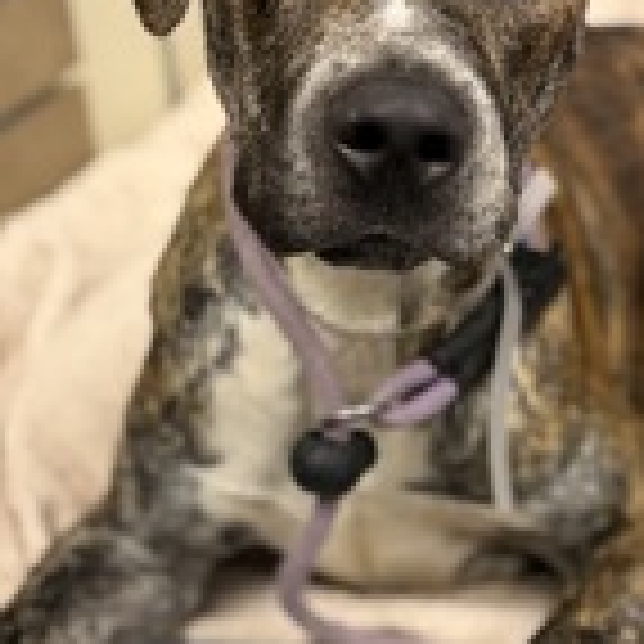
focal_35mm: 83
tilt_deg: -34.3
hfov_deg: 20.9
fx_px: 1747
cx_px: 297
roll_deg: +7.5
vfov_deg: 20.7
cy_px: 486
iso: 200
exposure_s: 1/60
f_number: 1.78
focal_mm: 6.76
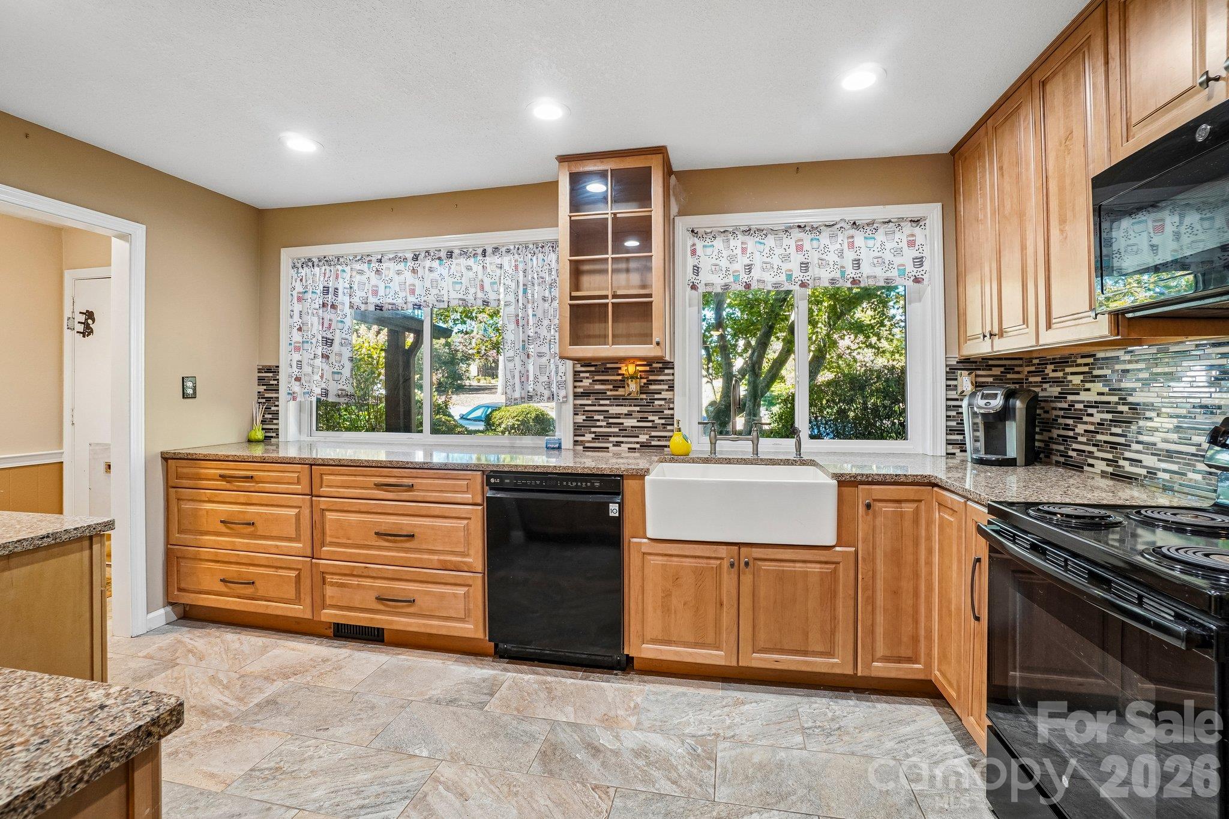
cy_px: 410
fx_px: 512
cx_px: 614
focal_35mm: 15
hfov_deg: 100.4
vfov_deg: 77.3
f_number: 8
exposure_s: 1/6
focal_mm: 10
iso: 400
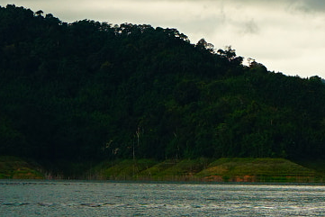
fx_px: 2495
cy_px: 113
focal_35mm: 276
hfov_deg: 7.4
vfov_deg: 5.0
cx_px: 359
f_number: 4.5
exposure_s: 1/160
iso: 100
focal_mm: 32.5
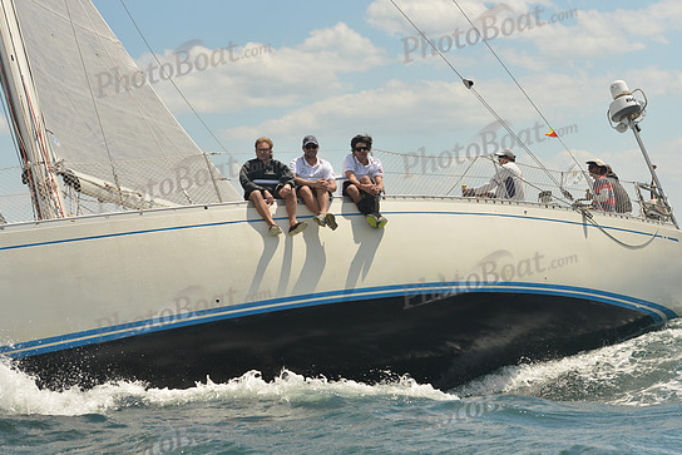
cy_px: 229
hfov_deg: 25.4
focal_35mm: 80
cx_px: 337
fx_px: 1516
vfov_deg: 17.1
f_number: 6.3
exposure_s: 1/800
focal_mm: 75
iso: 400
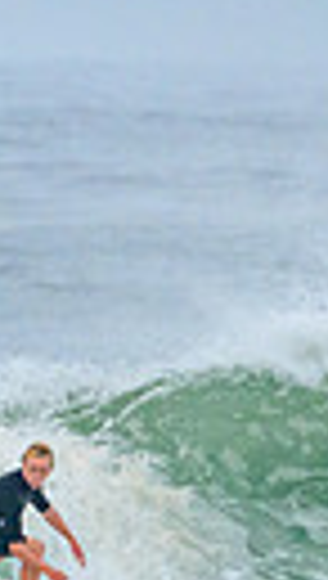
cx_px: -81
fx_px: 43465
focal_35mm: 2824
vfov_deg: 0.8
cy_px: 735
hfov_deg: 0.4
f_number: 11
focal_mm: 590
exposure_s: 1/2500
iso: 1250
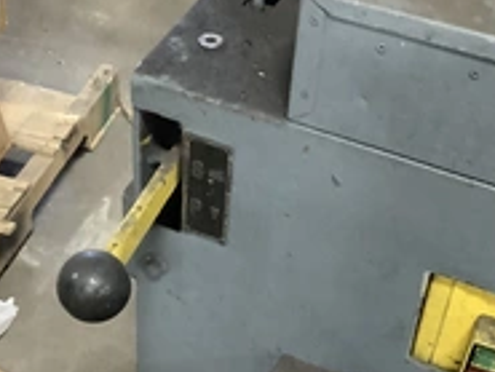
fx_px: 959
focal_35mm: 67
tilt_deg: -42.4
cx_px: 257
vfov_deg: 21.9
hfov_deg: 28.9
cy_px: 203
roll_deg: -5.7
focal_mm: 3.3
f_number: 2.4
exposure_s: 1/30
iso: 640
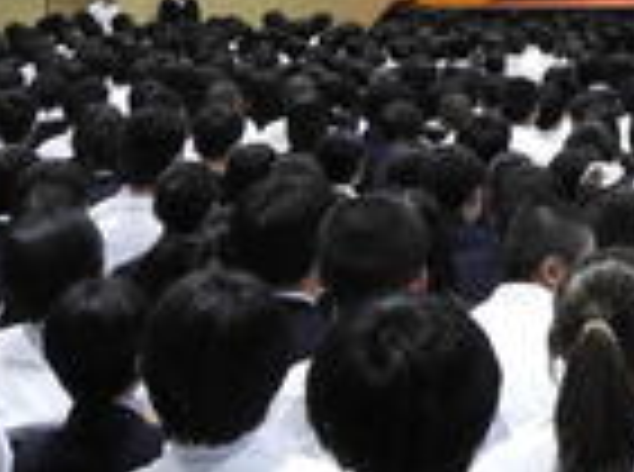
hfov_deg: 14.7
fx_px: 2338
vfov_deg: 11.2
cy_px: -198
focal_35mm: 128
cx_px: 841
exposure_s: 1/30
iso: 360
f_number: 4
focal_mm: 8.1
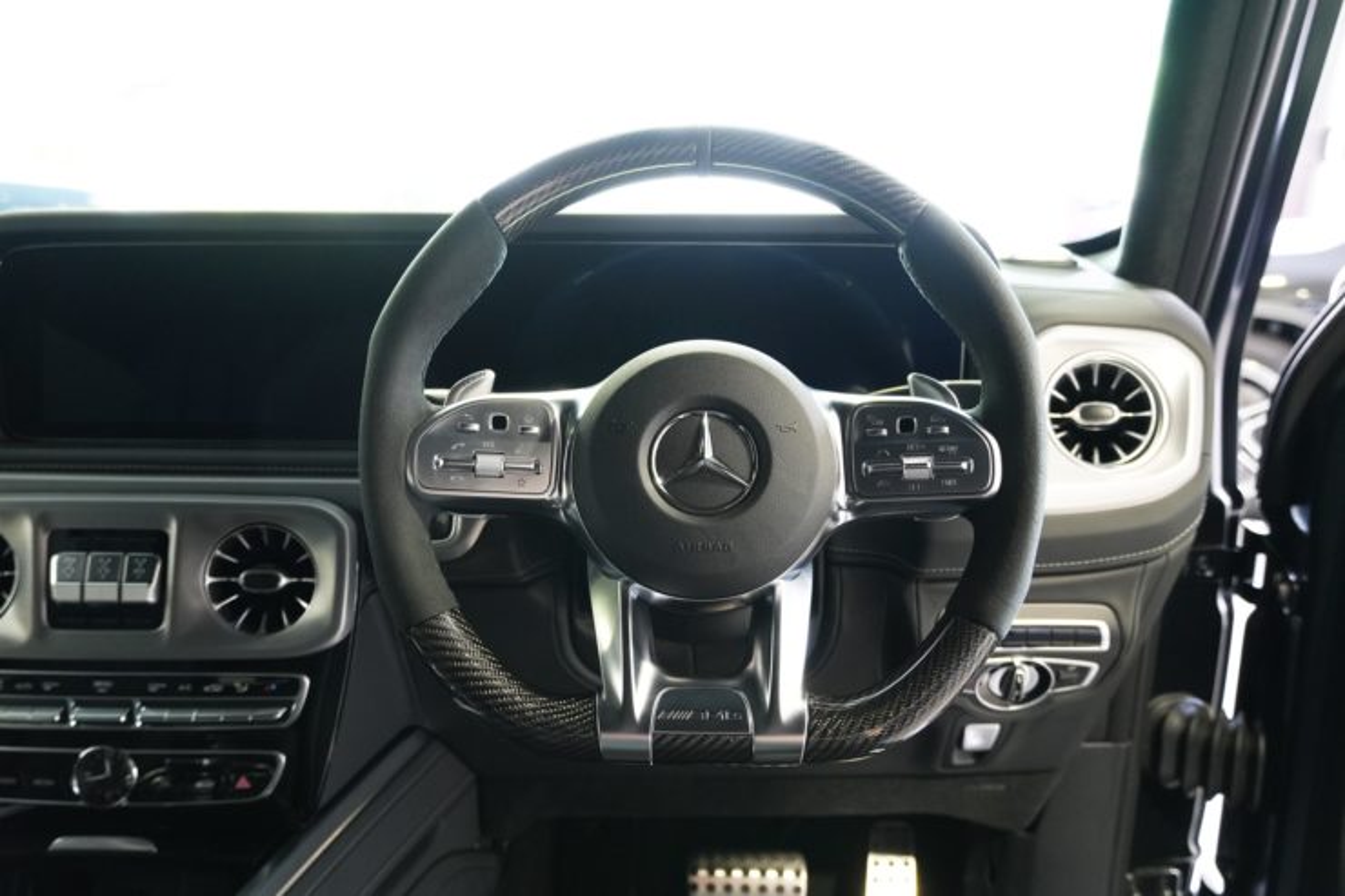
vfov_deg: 43.6
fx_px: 1121
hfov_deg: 61.9
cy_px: 448
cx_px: 672
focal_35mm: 30
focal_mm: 20
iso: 1600
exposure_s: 1/40
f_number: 4
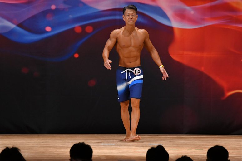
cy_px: 80
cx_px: 121
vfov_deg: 5.1
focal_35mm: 270
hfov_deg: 7.6
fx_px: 1814
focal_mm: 180
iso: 3200
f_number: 5.6
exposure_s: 1/400
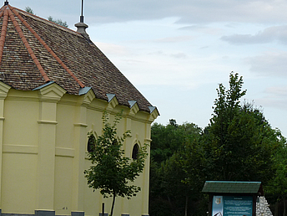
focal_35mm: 175
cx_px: 119
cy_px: 157
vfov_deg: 8.5
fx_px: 1451
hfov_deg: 11.3
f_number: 4
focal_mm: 16.7
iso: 100
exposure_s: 1/200
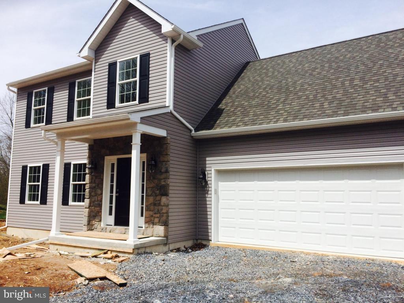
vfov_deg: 48.2
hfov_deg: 61.7
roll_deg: -0.7
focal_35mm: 29
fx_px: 338
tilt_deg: +8.4
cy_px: 152
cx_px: 202
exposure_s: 1/3731
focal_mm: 4.15
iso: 32
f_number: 2.2
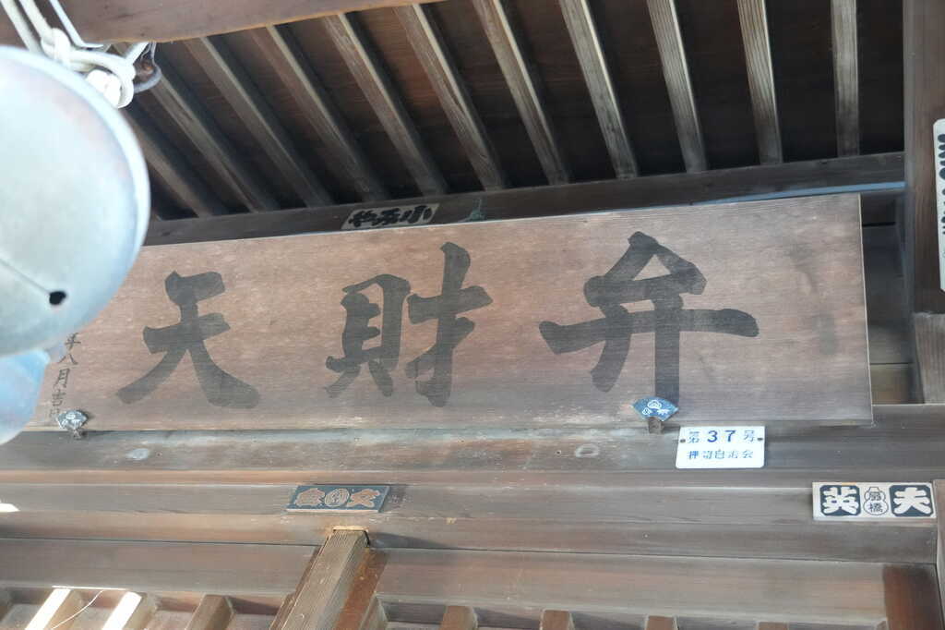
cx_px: 472
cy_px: 315
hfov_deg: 47.9
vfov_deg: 33.0
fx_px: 1063
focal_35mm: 40
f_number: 4.5
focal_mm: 27
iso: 6400
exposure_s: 1/125
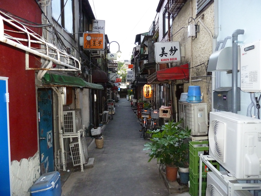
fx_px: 188
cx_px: 130
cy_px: 98
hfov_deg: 69.4
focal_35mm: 25
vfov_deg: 54.9
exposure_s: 1/30
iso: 500
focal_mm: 4.1
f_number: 3.3
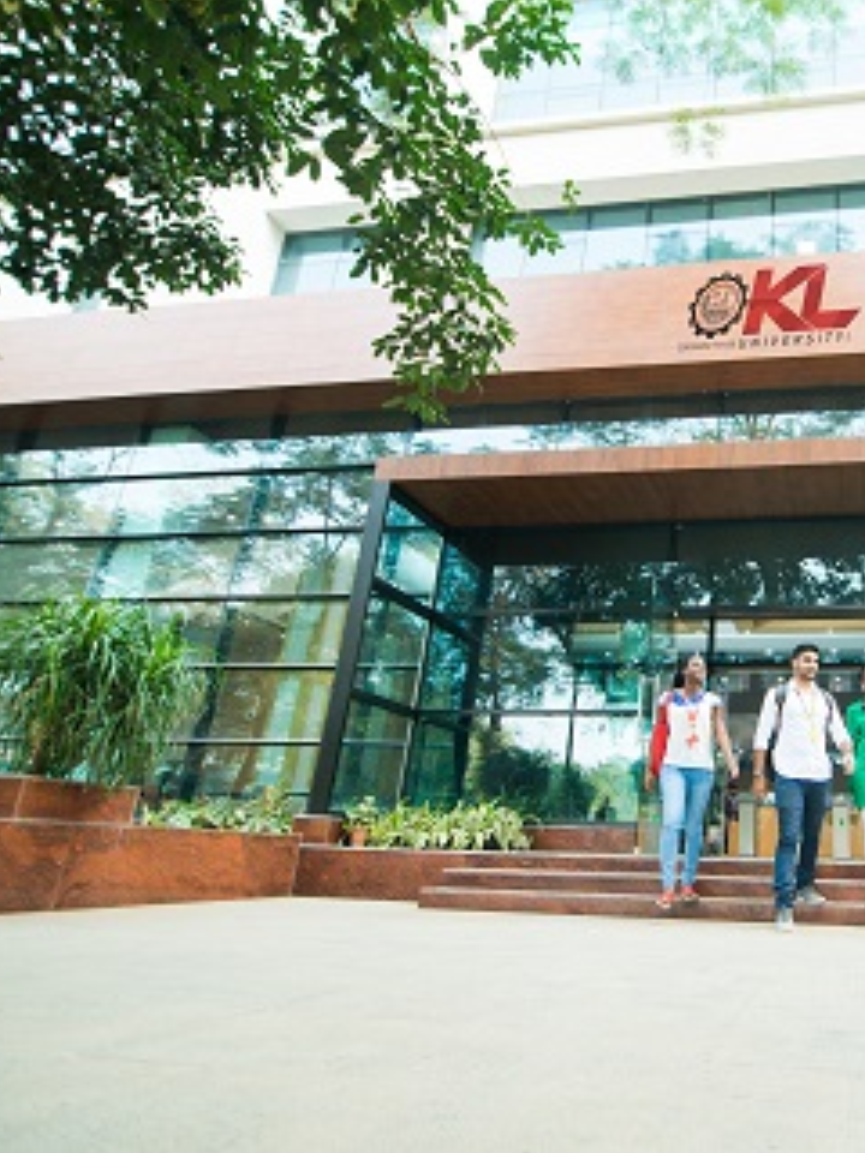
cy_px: 557
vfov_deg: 71.6
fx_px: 800
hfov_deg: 51.9
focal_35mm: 24
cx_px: 732
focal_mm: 16
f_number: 2.8
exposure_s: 1/125
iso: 400
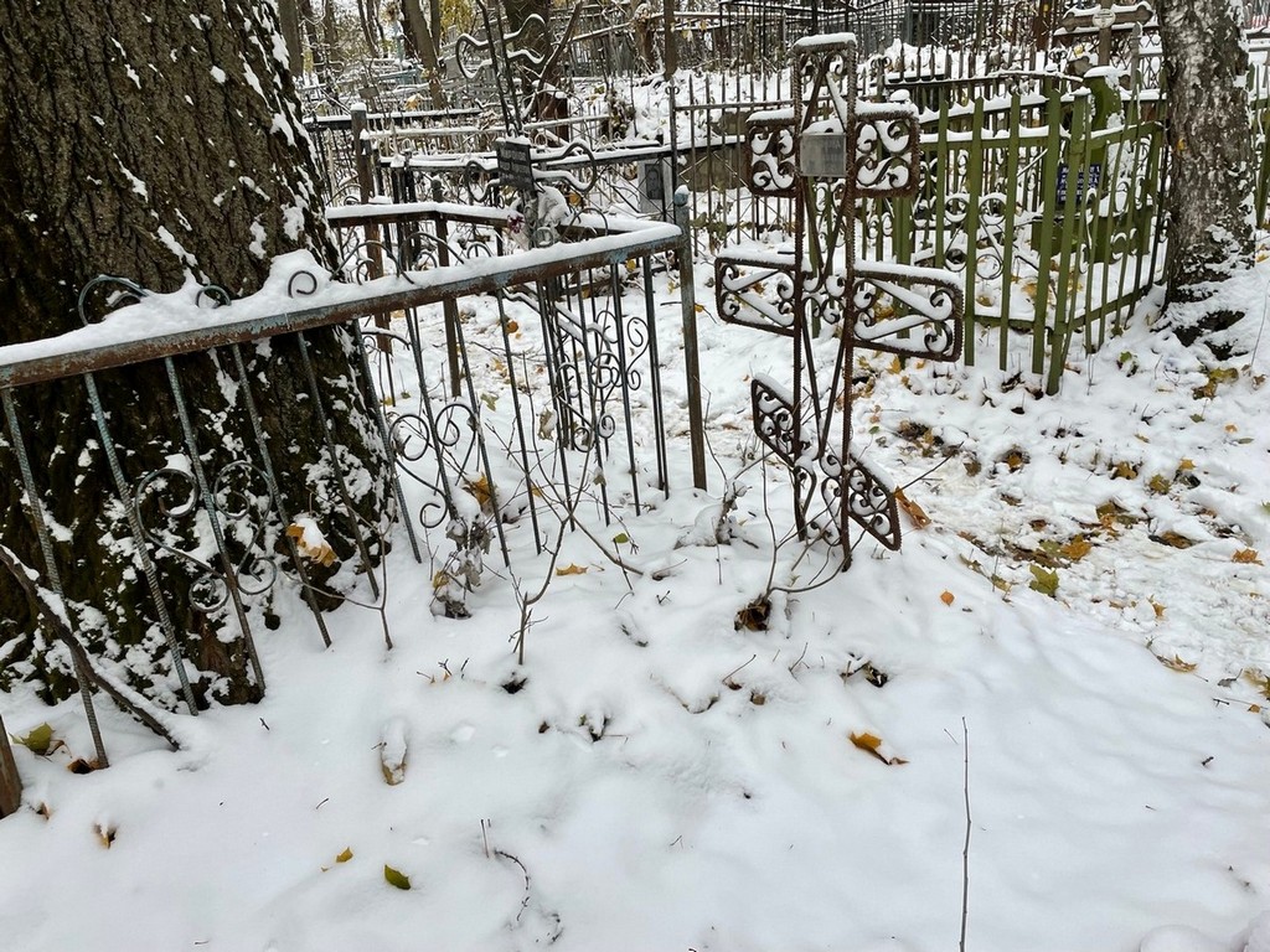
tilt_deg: -13.1
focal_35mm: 26
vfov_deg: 53.1
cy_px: 476
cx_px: 635
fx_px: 954
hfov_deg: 67.3
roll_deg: +2.4
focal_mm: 4.2
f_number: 1.6
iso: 32
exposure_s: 1/179
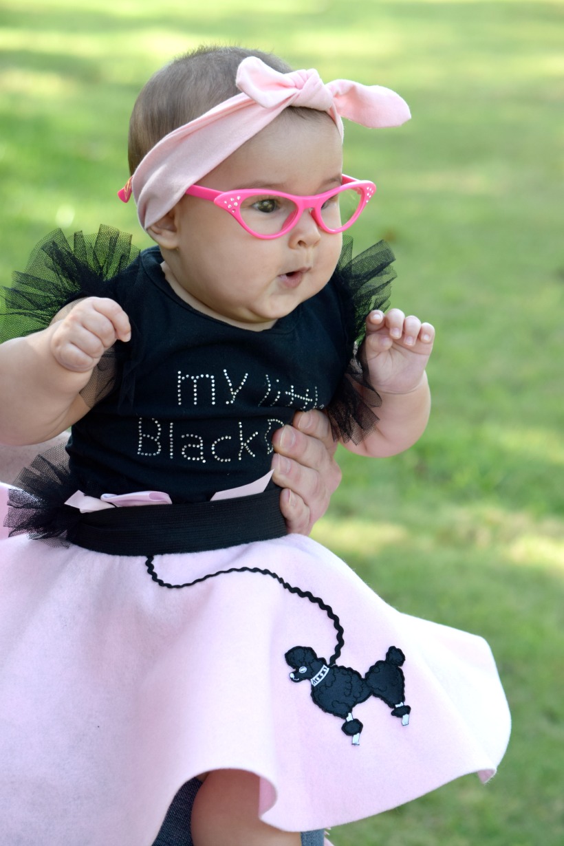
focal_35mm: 120
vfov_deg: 17.1
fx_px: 2820
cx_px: 282
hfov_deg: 11.4
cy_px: 423
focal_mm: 80
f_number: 8
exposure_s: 1/250
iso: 360
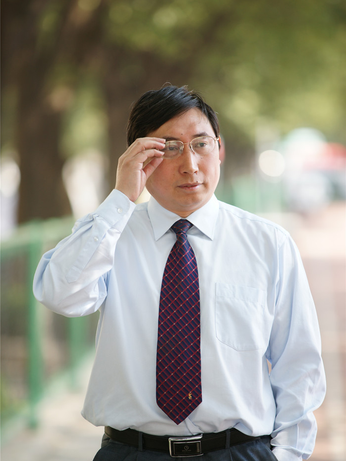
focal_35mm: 217
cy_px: 249
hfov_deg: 6.8
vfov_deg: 9.1
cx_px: 173
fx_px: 2891
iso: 200
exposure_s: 1/200
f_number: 2.8
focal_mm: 200
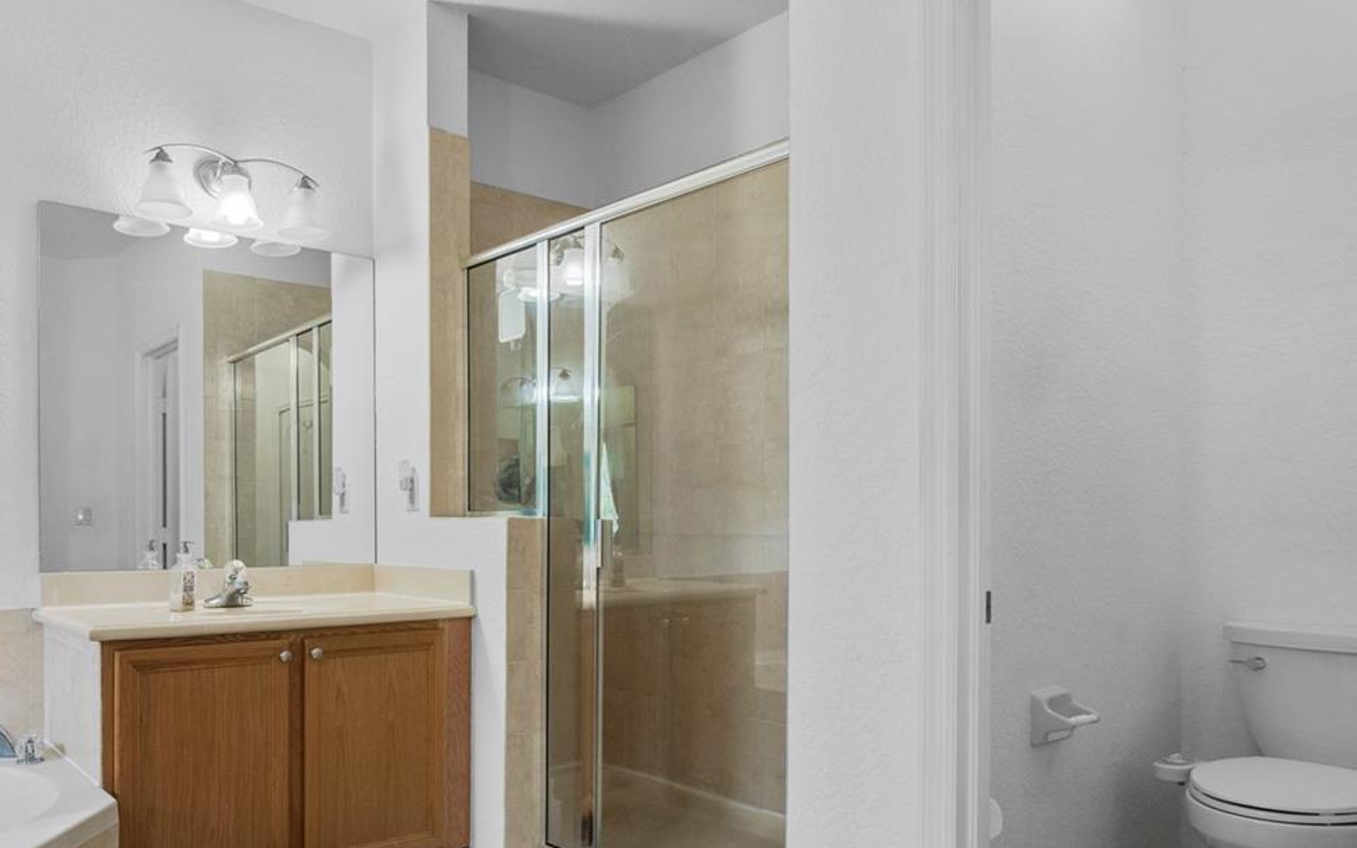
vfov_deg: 49.0
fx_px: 924
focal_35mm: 25
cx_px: 458
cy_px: 504
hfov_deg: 70.6
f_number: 8
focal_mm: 10
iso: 250
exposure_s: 1/2.5
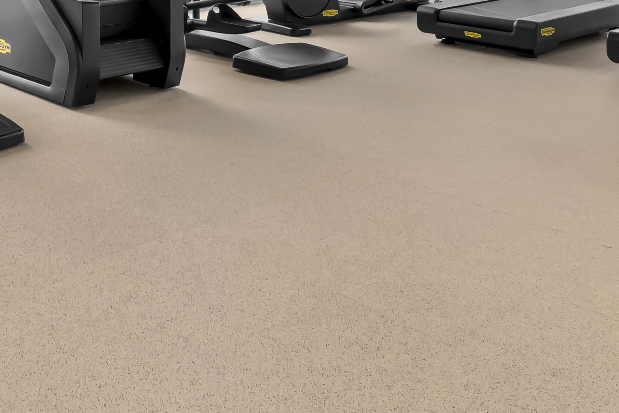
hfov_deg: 39.3
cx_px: 113
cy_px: -114
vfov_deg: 24.7
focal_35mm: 48
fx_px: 825
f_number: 7.1
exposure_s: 1/200
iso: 320
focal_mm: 14
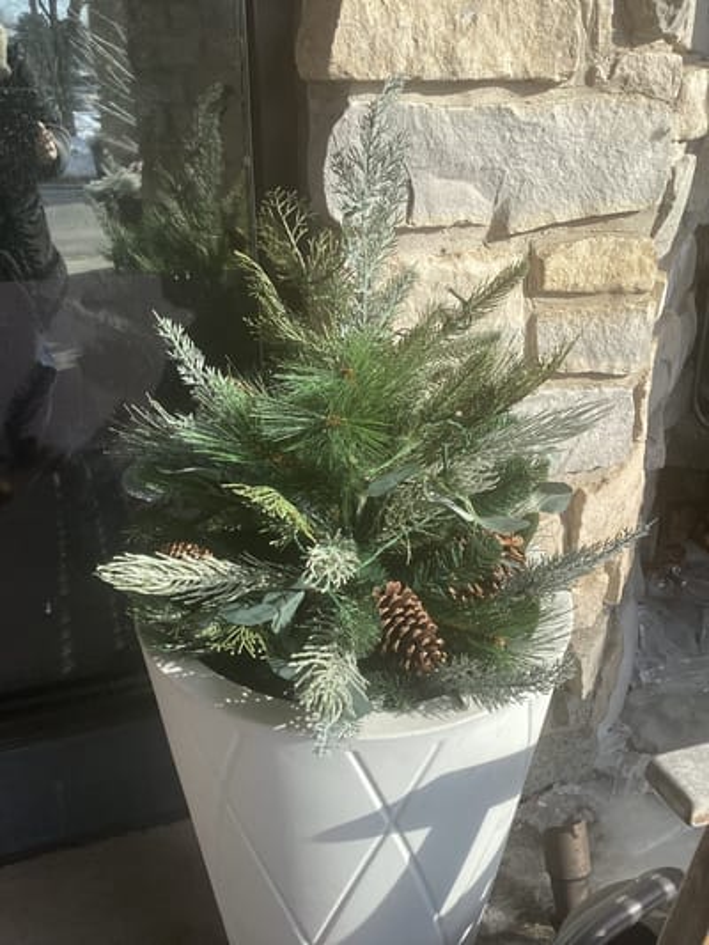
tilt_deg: -23.5
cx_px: 354
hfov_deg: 45.5
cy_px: 472
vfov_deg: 58.3
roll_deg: +1.3
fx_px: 846
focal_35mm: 31
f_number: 2.4
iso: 25
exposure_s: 1/815
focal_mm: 3.3
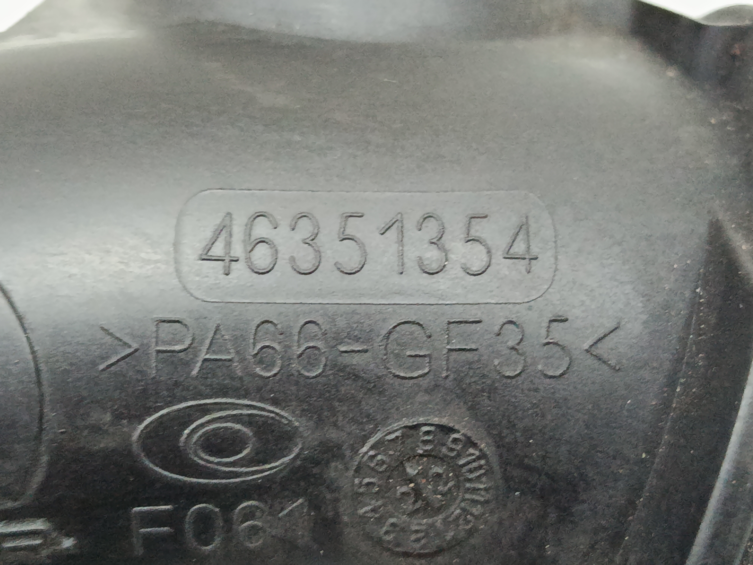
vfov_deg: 21.3
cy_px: 282
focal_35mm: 69
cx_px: 376
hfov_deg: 28.2
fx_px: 1501
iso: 1945
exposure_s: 1/25
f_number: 1.7
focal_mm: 5.24
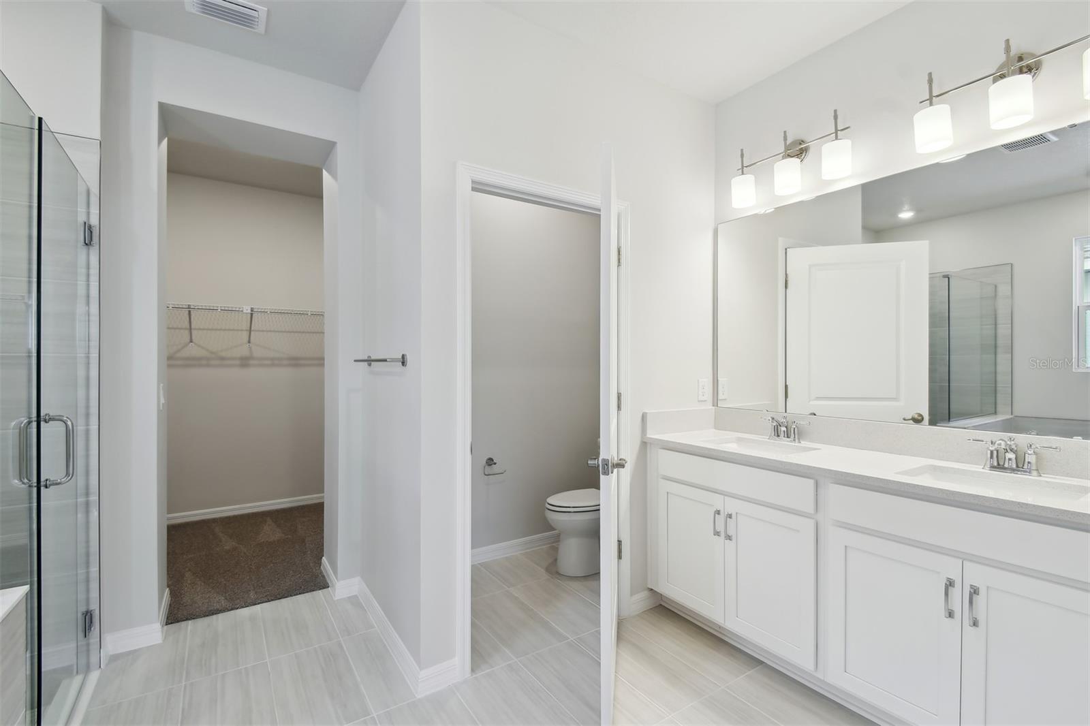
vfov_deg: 77.3
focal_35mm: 15
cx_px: 545
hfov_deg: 100.4
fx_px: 454
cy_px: 363
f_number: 7.1
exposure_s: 1/25
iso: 100
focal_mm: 10
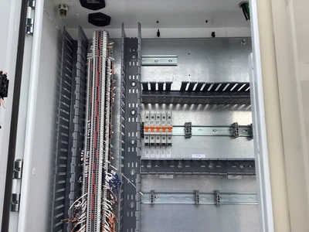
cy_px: 116
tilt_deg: +12.7
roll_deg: -0.3
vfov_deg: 45.4
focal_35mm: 31
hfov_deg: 58.4
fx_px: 277
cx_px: 154
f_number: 2.4
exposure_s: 1/302
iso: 25
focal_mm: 3.3
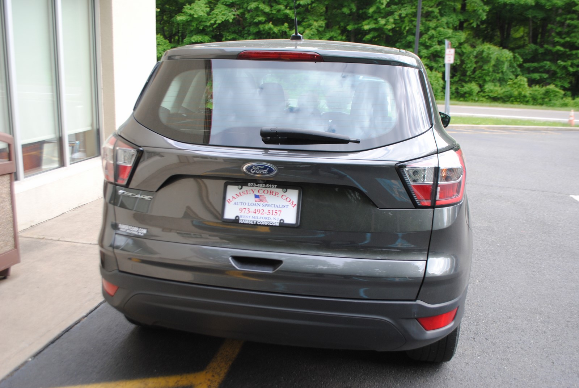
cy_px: 194
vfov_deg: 40.1
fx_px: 531
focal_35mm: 33
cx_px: 290
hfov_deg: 57.2
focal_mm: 22
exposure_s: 1/125
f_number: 5.6
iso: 200
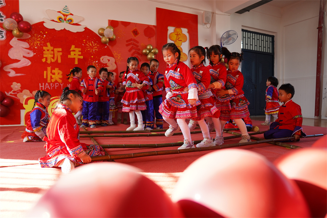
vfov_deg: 51.3
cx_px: 164
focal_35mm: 25
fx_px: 227
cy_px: 109
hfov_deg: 71.5
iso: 320
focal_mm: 25
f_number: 2.8
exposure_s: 1/320
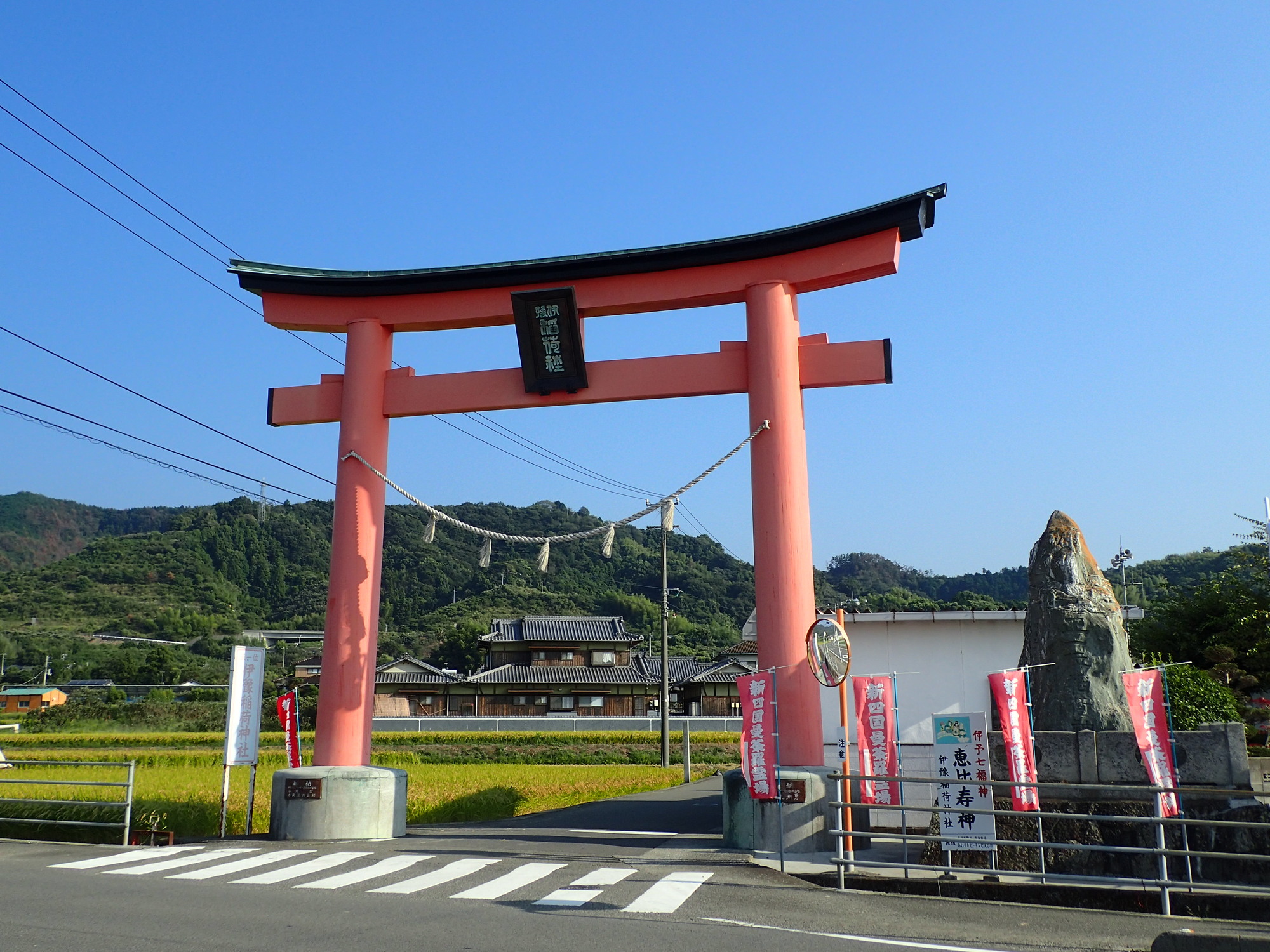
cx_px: 635
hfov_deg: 52.6
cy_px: 476
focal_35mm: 35
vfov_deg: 40.7
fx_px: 1284
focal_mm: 6.42
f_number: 3.5
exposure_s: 1/800
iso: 100
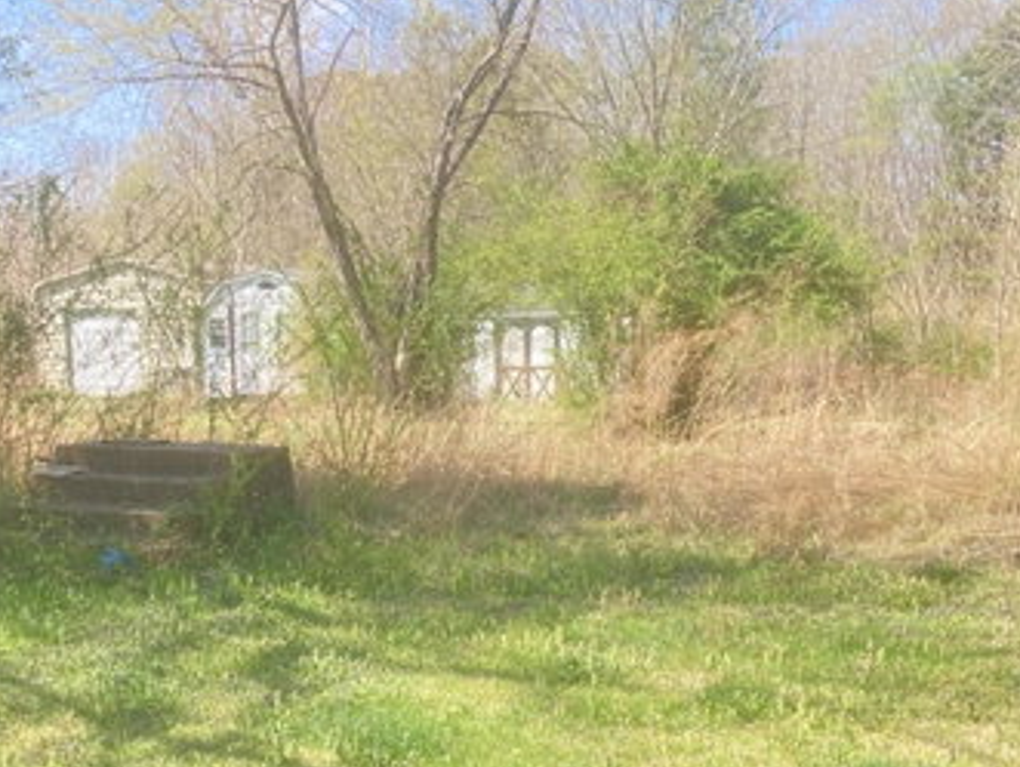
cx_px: 507
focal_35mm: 54
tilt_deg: -10.0
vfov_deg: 26.6
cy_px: 619
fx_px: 1593
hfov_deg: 35.5
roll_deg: +0.4
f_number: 1.8
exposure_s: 1/389
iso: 20
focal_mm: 3.99
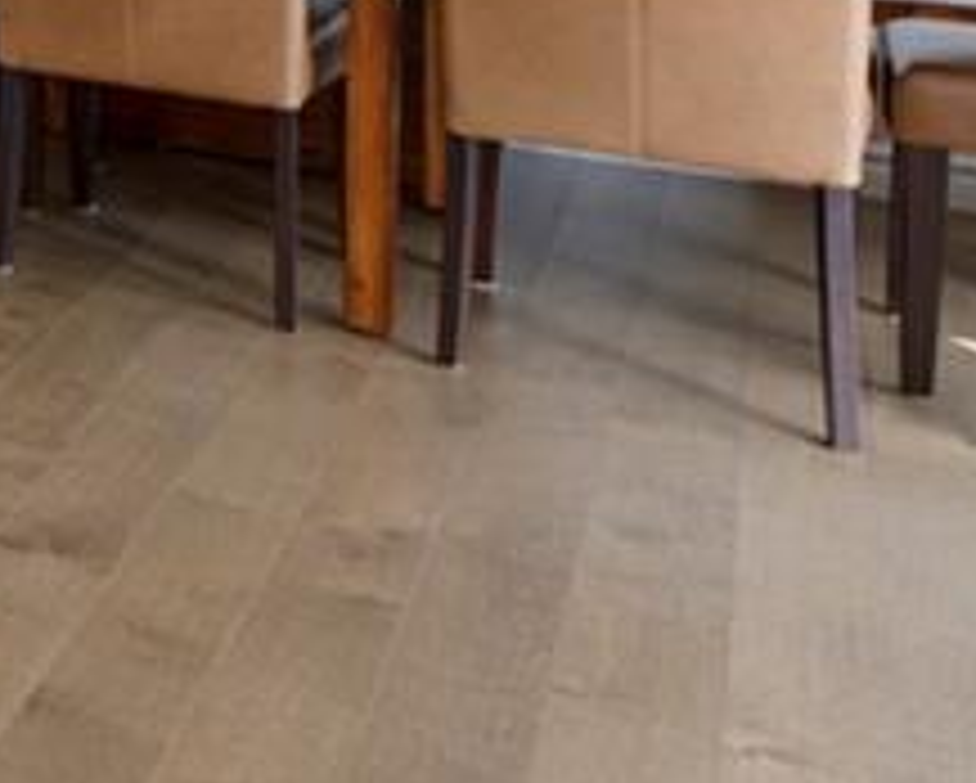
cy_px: -328
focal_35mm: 62
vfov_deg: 21.4
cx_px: -1066
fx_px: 1793
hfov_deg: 18.0
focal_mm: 14
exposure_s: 1/13
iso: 400
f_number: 8
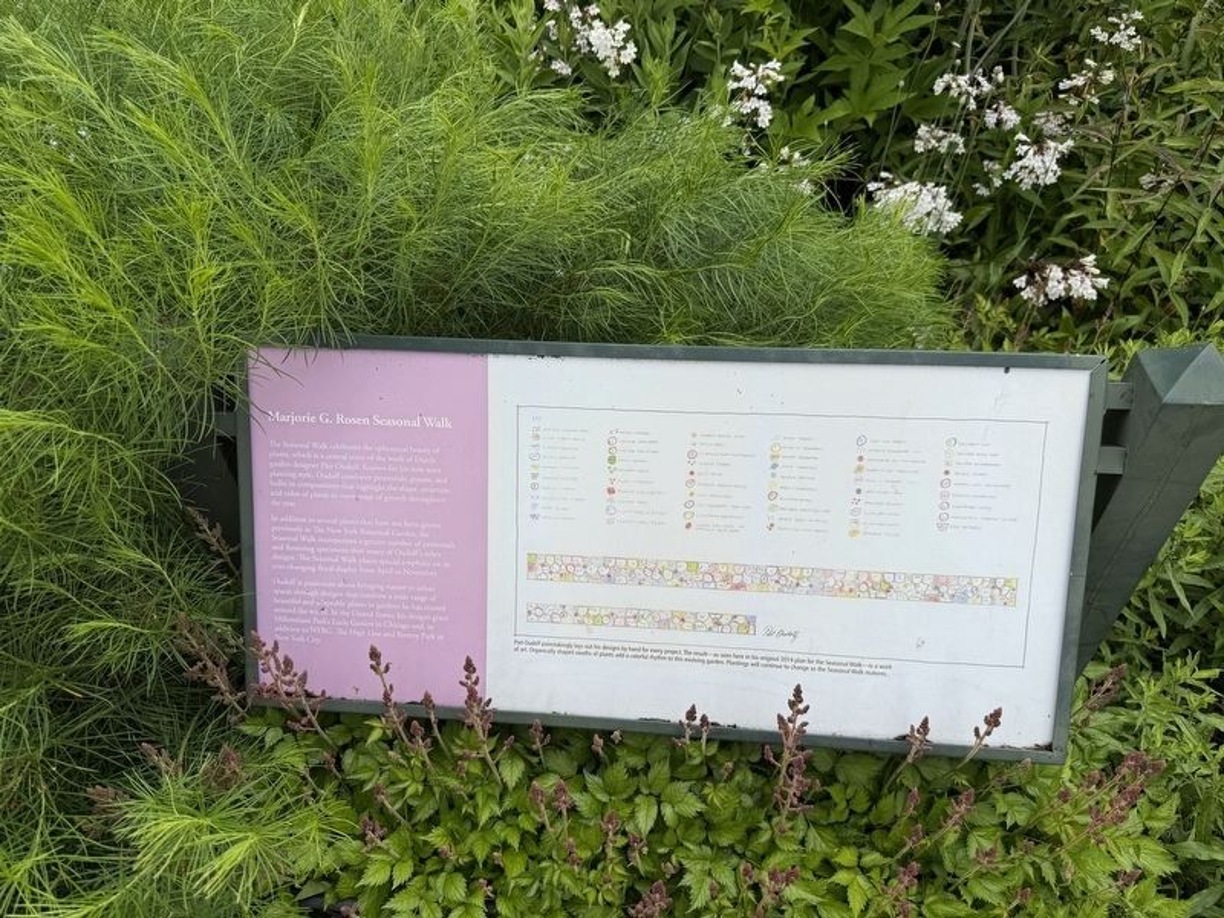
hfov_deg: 71.6
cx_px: 612
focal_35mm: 24
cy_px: 459
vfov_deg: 56.8
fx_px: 849
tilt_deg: -45.0
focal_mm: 6.76
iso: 80
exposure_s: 1/3279
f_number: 1.78
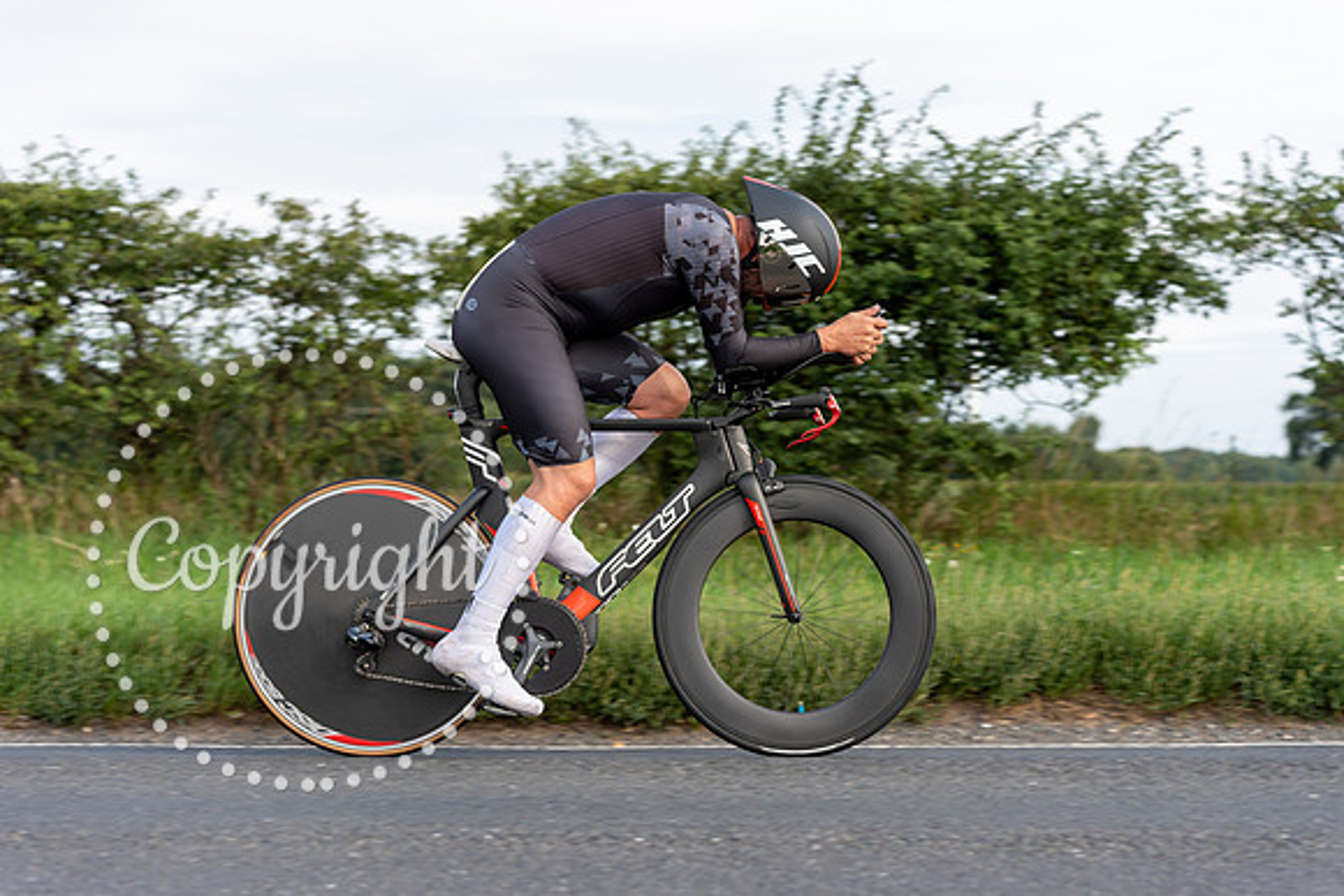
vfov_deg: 17.7
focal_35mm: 77
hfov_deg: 26.3
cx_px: 672
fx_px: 2874
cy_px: 448
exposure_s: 1/640
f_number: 4
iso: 200
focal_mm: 74
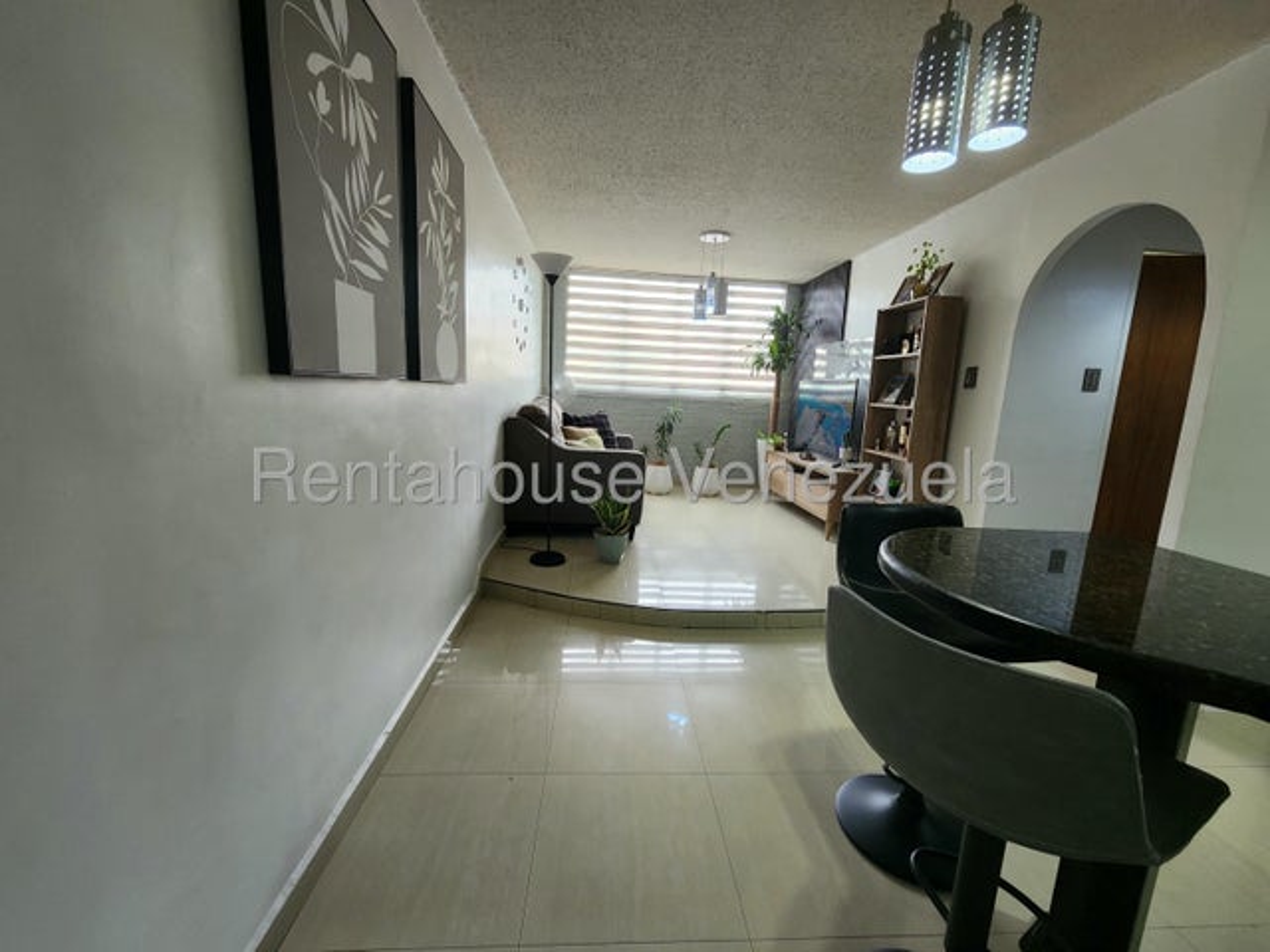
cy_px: 476
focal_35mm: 13
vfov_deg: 89.9
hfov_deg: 106.2
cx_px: 635
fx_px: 477
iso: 250
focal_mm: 2.2
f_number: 2.2
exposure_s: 1/60
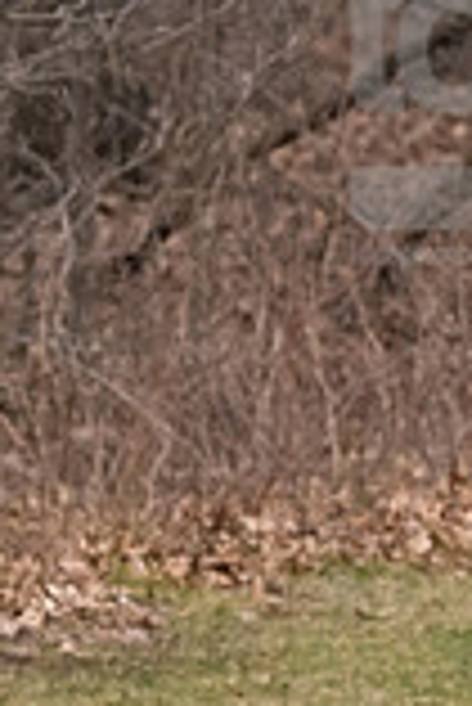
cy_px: 728
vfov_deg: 2.8
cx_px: 1124
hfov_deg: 1.8
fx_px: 14618
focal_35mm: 745
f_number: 5
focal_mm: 135
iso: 2000
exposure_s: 1/1600
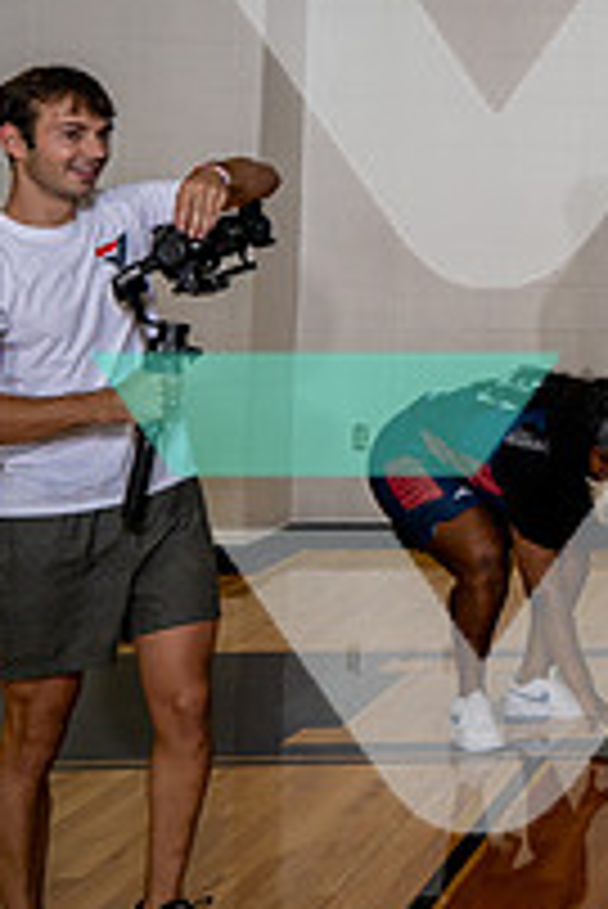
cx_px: 1252
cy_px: 47
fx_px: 1745
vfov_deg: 27.9
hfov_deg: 15.4
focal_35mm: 69
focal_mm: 24
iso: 500
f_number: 9
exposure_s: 1/250
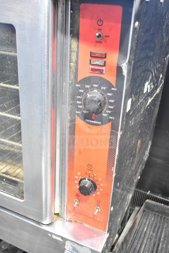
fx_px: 253
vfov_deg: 53.1
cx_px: 84
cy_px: 126
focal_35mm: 36
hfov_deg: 36.9
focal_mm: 24
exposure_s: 1/40
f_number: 3.8
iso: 2200
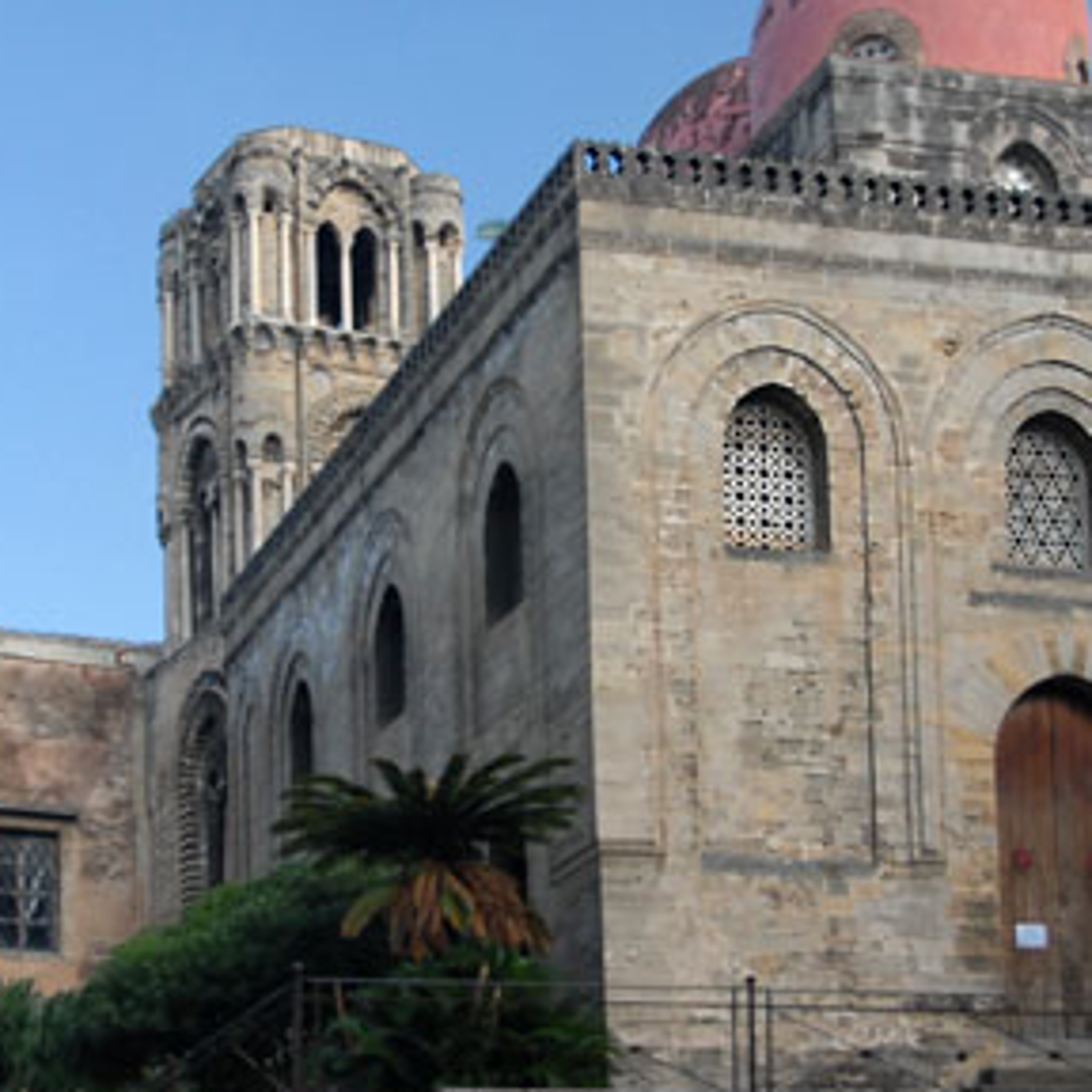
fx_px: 2748
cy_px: 540
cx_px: 451
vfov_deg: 22.5
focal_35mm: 77
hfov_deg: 22.4
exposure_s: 1/250
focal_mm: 28
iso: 400
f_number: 4.5
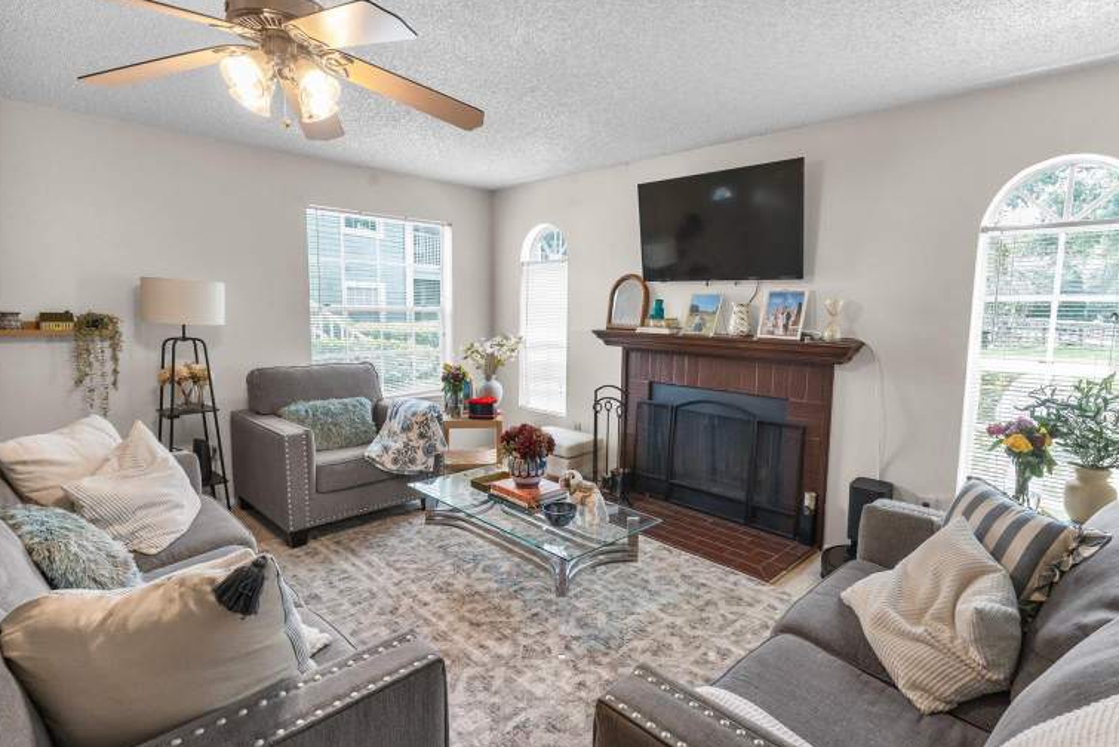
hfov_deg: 89.9
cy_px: 365
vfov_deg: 67.4
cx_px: 582
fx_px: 560
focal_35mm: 18
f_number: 8
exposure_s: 1/40
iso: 2000
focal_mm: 17
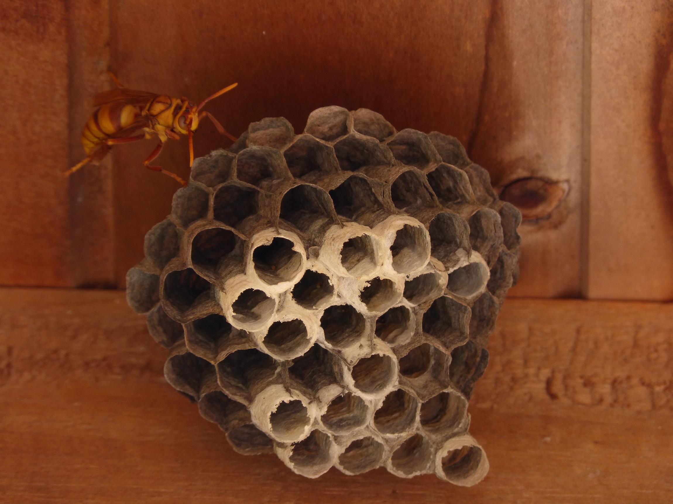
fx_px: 10615
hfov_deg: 3.6
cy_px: 252
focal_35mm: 546
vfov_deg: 2.7
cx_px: 336
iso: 100
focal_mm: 98.2
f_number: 4.8
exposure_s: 1/100
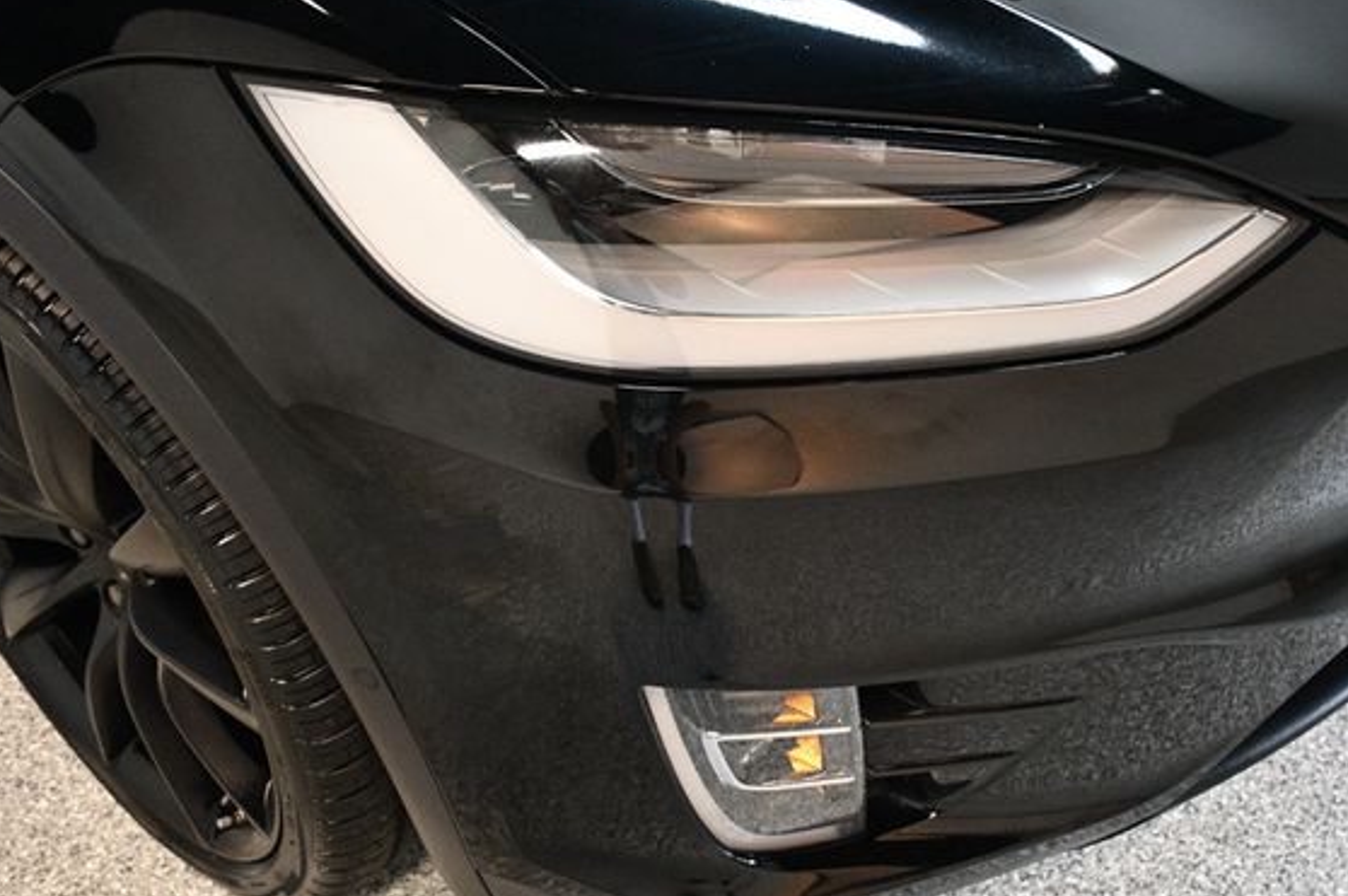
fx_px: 1459
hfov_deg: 49.6
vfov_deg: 34.1
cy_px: 444
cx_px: 696
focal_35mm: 39
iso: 3200
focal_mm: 23
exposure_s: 1/125
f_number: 3.8
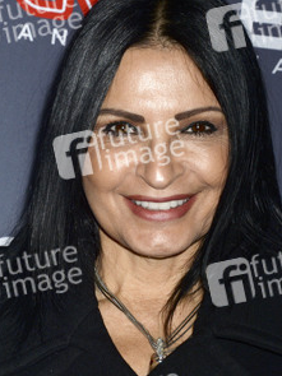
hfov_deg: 6.0
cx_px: 156
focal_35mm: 248
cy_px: 213
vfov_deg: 8.0
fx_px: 2696
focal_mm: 190
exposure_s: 1/250
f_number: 7.1
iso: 800
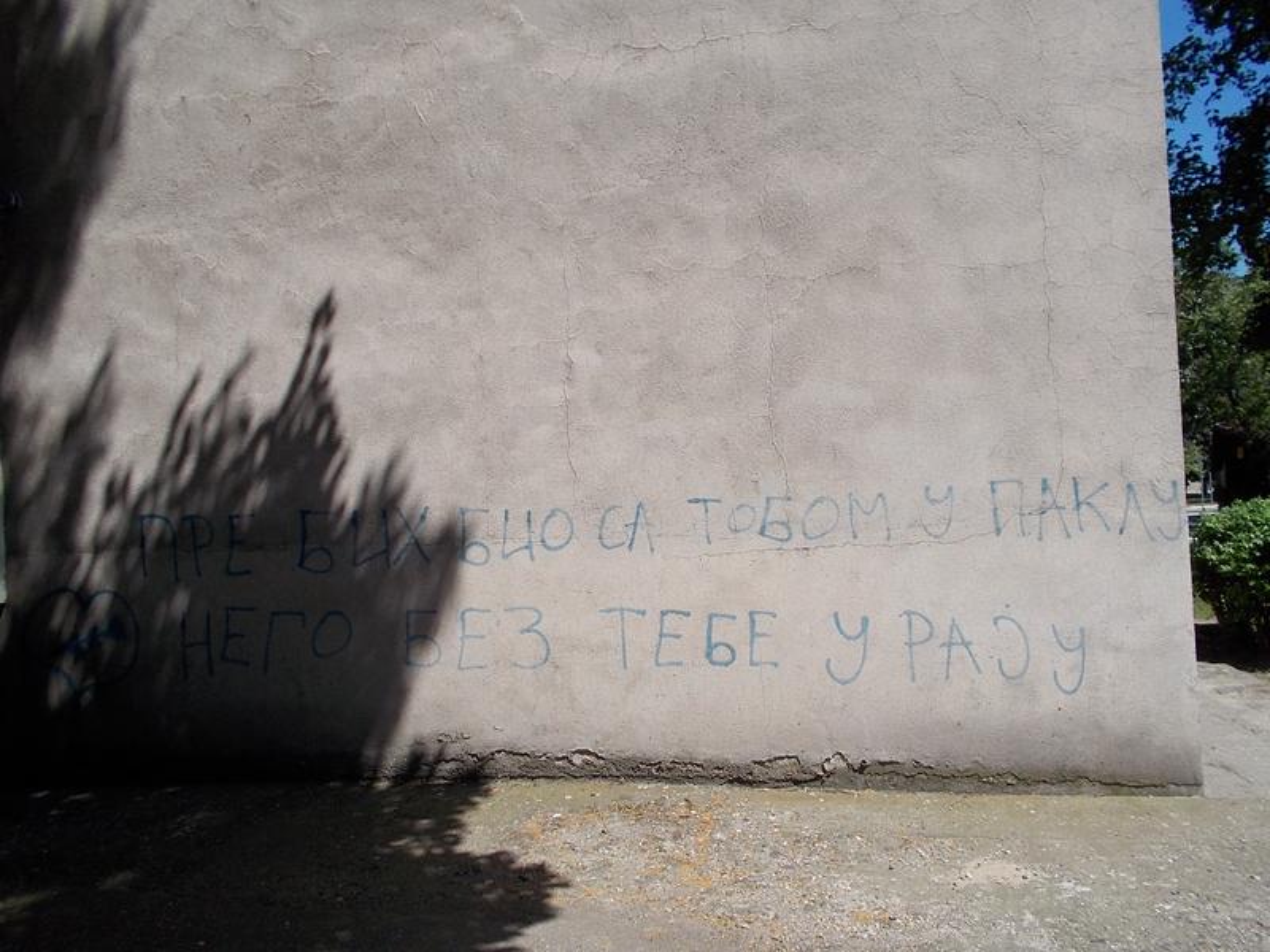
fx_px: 1064
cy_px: 476
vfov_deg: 48.2
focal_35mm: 29
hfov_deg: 61.7
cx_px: 635
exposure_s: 1/1000
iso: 80
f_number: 3.3
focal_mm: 4.1
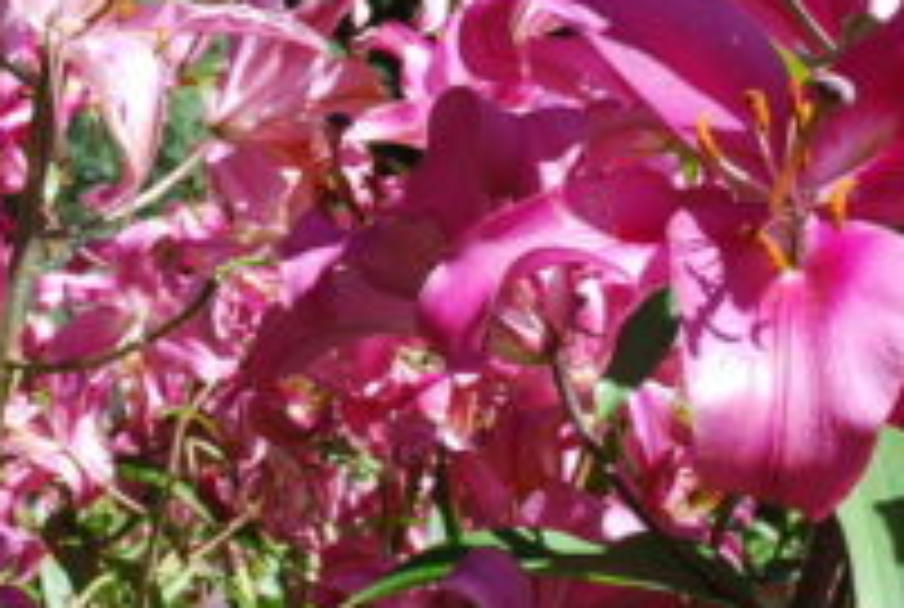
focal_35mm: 82
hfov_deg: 24.7
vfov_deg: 16.7
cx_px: 382
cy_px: 227
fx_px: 2064
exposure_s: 1/100
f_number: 8
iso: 100
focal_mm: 22
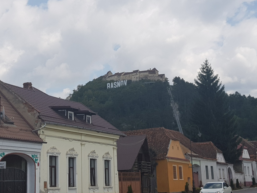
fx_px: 193
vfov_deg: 53.1
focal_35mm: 26
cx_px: 128
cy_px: 96
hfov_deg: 67.3
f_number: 1.7
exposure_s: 1/2632
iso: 40
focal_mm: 4.2
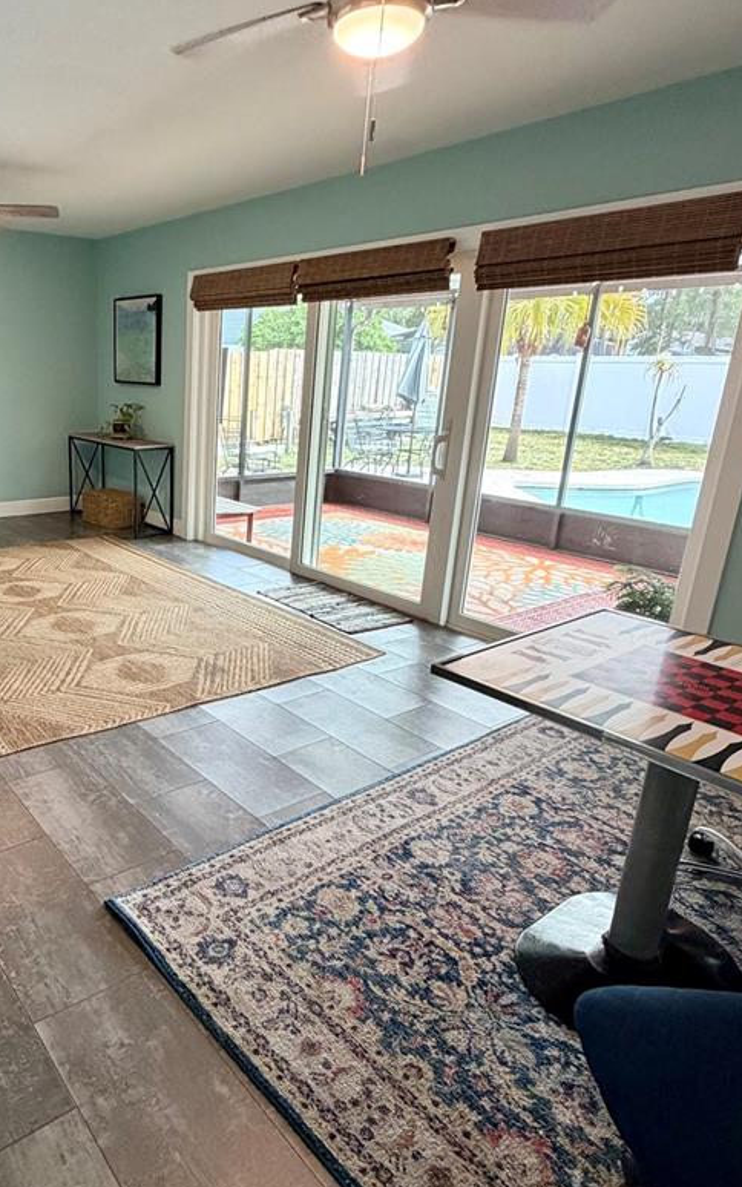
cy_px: 595
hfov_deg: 50.4
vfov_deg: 77.1
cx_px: 170
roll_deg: -0.9
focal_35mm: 23
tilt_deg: -17.2
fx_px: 744
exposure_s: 1/120
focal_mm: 2.22
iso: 320
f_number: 2.2
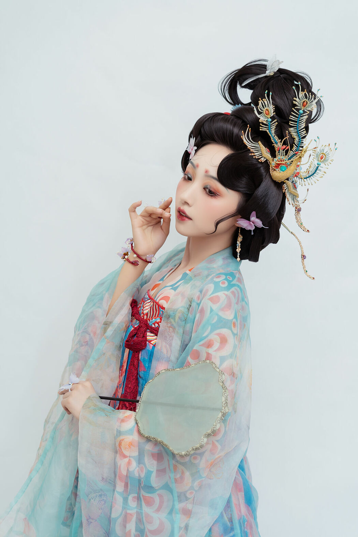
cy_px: 268
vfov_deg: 39.6
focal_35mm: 50
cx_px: 179
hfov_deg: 27.0
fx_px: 746
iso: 100
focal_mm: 50
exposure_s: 1/125
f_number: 2.8
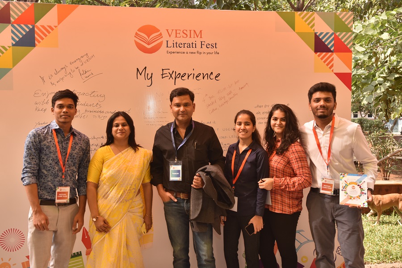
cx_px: 201
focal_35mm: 38
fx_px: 424
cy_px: 134
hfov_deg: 50.7
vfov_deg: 35.1
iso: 400
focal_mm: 38
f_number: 10
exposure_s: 1/125
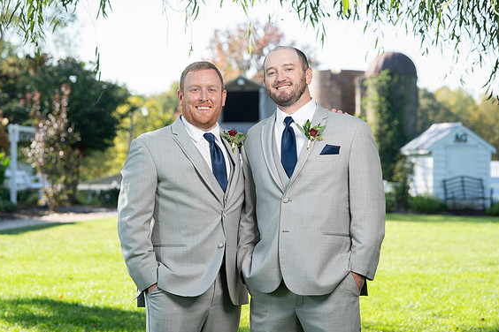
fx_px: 1552
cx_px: 240
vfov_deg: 12.2
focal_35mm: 112
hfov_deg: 18.3
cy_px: 174
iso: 200
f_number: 5.6
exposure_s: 1/200
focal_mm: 105
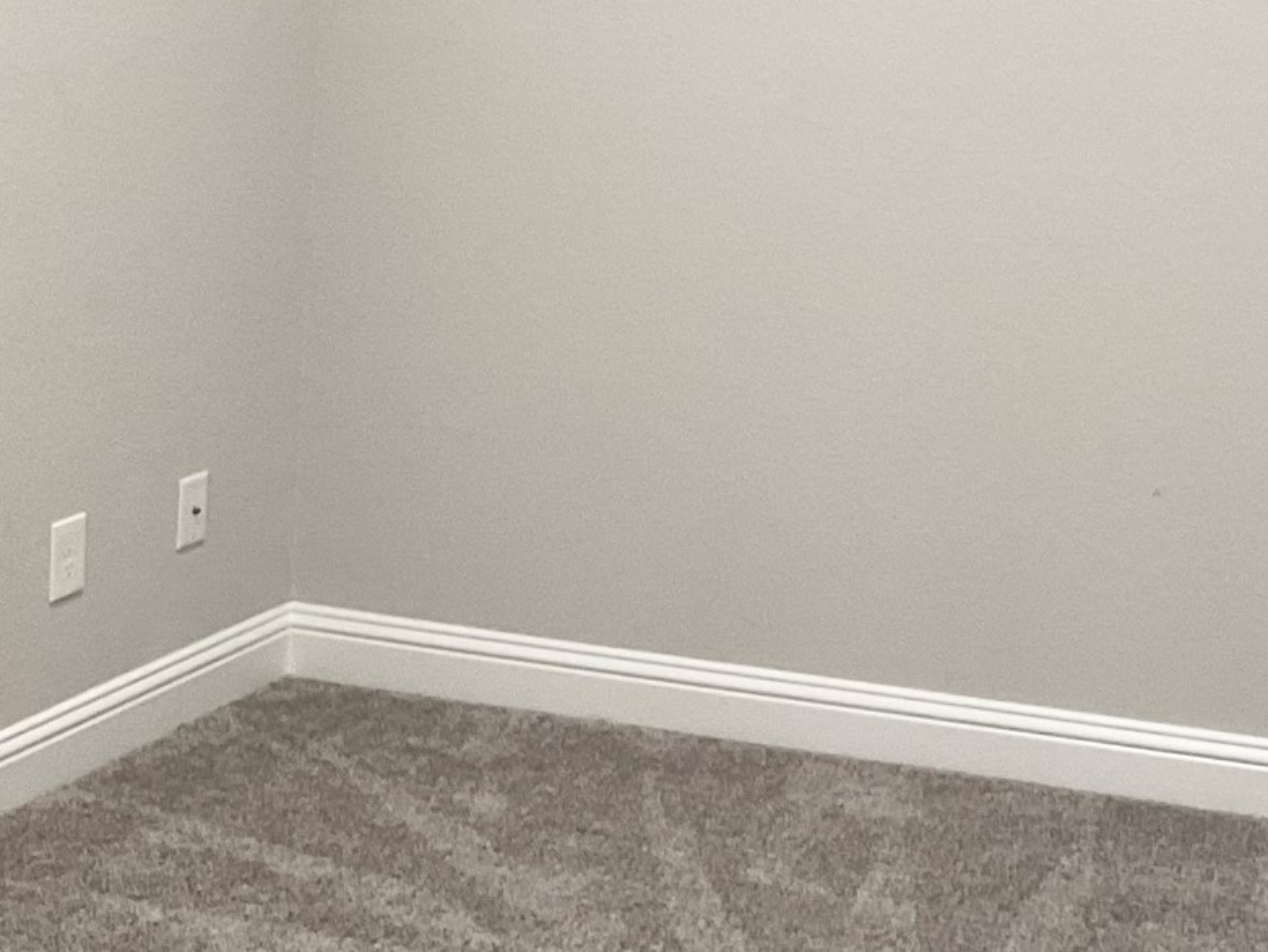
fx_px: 2784
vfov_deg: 18.7
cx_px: 1352
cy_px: -80
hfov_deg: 24.2
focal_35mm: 76
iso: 80
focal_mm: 3
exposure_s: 1/60
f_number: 1.8
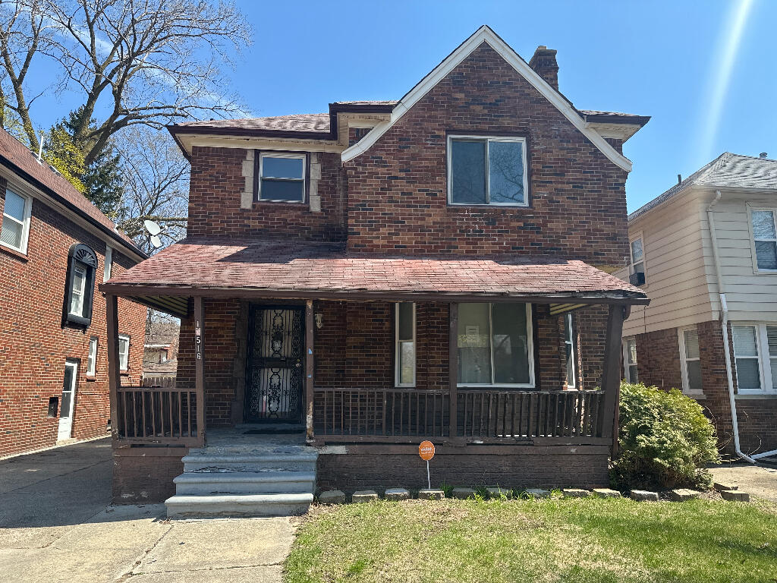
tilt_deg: +9.1
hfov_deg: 71.6
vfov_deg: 56.8
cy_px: 292
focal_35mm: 24
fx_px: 539
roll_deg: -0.8
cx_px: 388
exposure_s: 1/1845
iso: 80
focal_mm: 6.86
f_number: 1.78
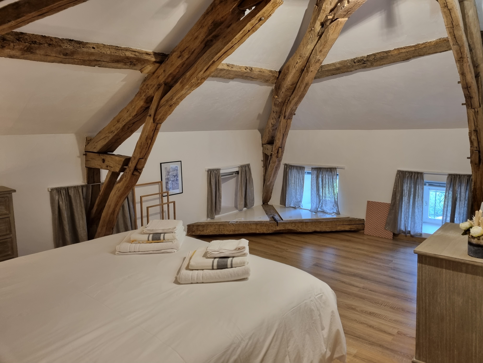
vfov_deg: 53.1
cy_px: 182
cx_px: 242
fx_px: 363
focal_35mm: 26
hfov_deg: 67.3
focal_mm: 5.4
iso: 250
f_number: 1.8
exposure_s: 1/50
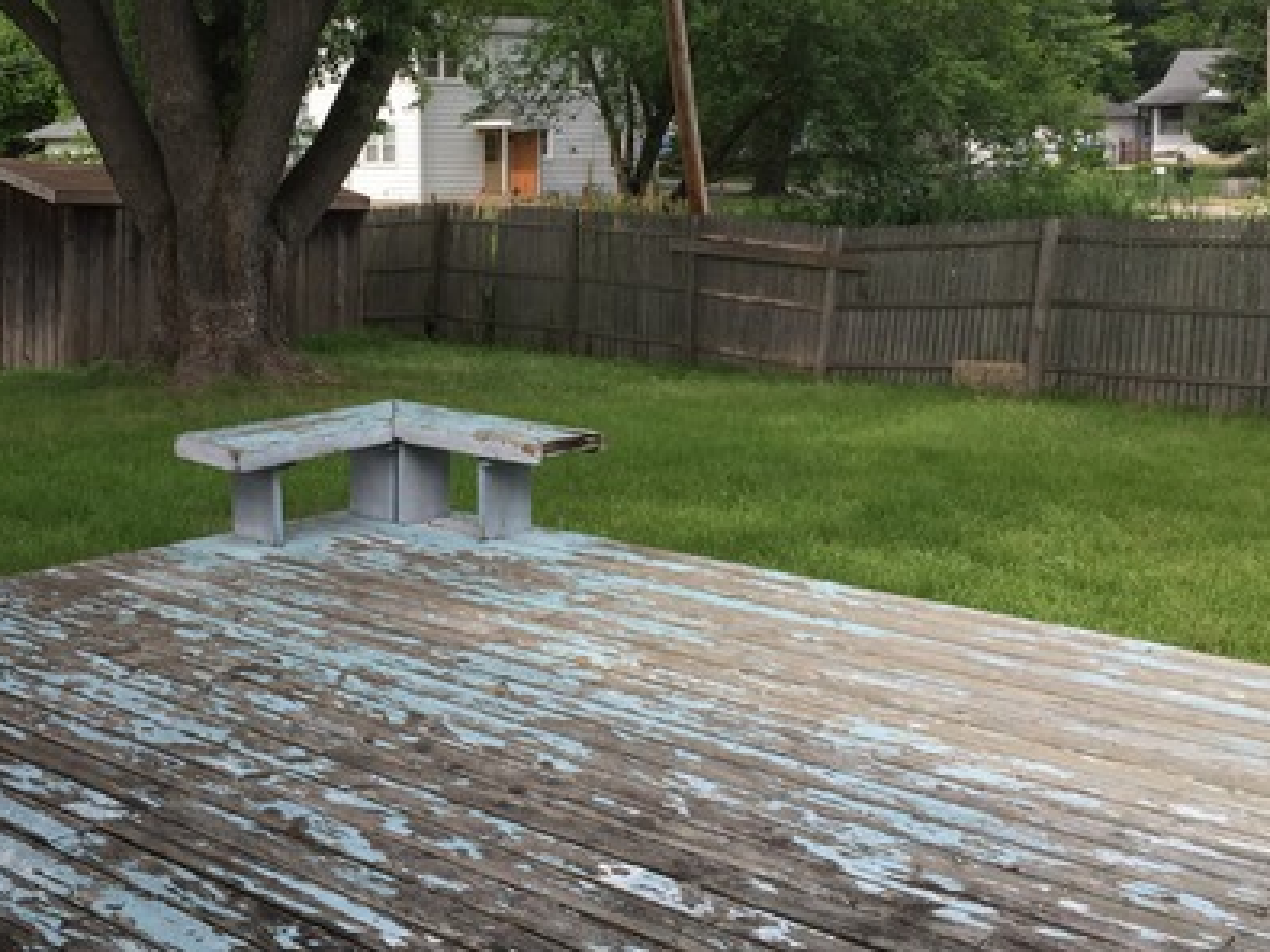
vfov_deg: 30.7
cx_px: 473
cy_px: 334
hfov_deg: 40.2
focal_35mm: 47
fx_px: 1724
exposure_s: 1/501
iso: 32
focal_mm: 4.15
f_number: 2.2
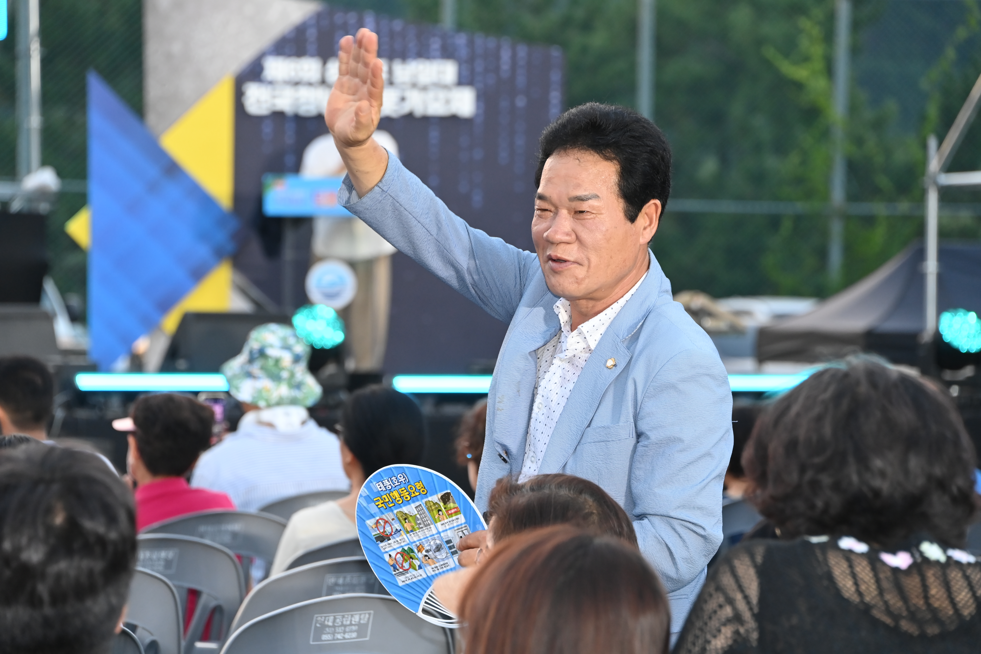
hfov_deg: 11.4
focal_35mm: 180
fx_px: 4905
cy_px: 327
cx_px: 490
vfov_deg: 7.6
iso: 2500
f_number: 6.3
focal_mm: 180
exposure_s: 1/250
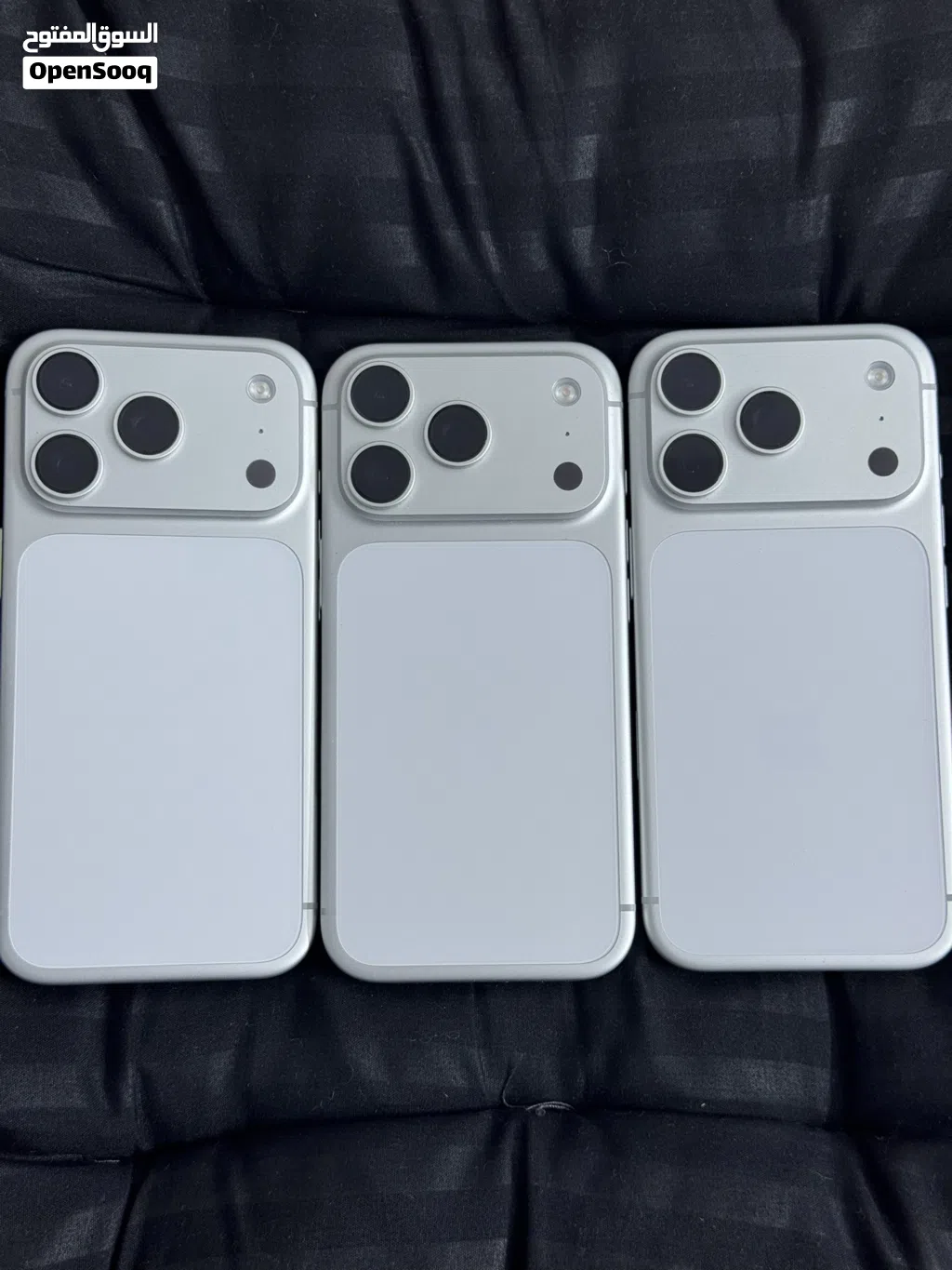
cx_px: 476
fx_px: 1760
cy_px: 635
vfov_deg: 39.7
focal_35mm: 48
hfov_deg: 30.3
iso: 50
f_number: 1.78
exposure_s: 1/50
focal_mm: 6.76
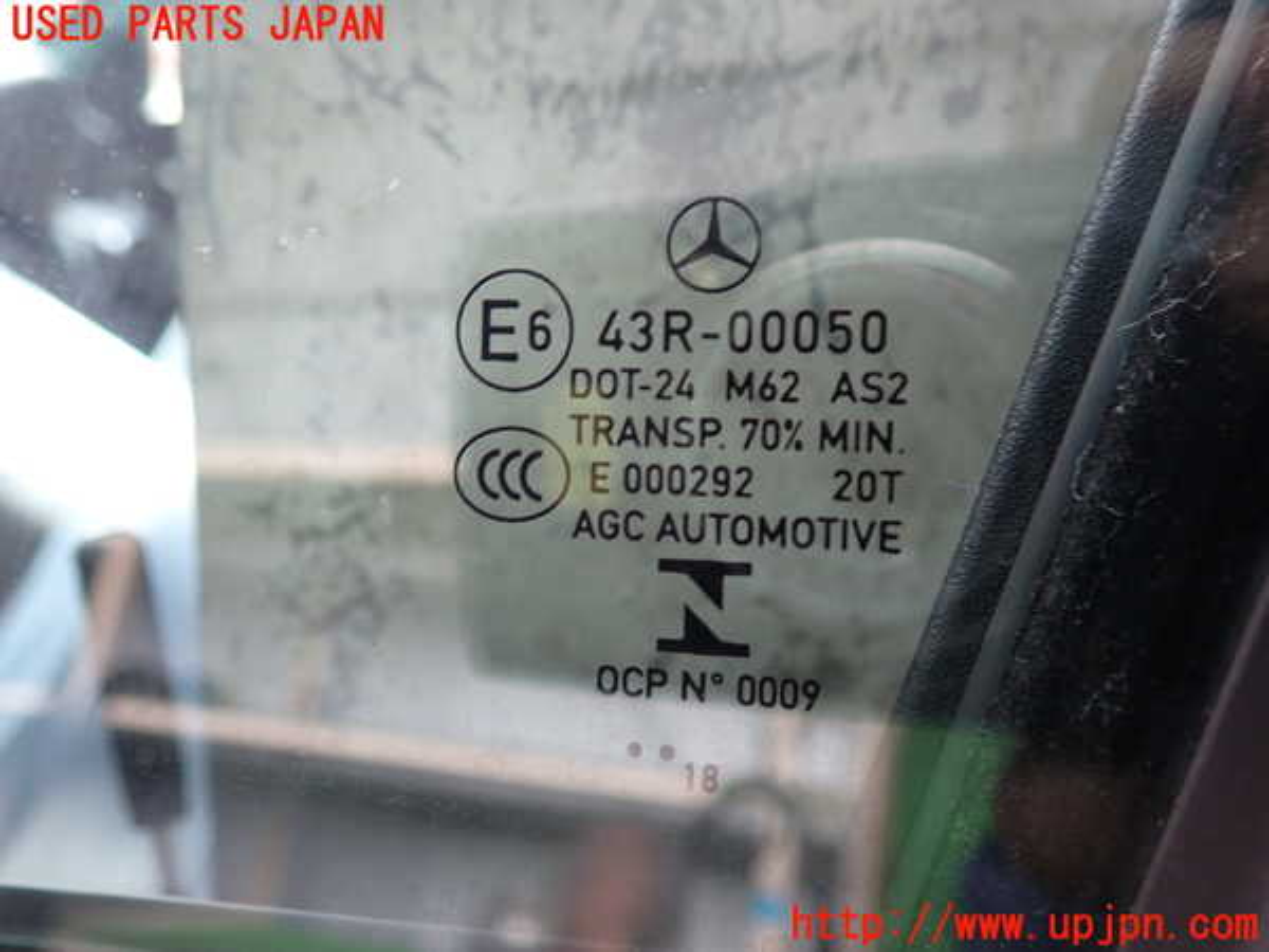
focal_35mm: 30
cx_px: 634
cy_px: 476
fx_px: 1100
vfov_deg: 46.8
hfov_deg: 60.0
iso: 200
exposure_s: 1/30
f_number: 2.3
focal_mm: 5.4
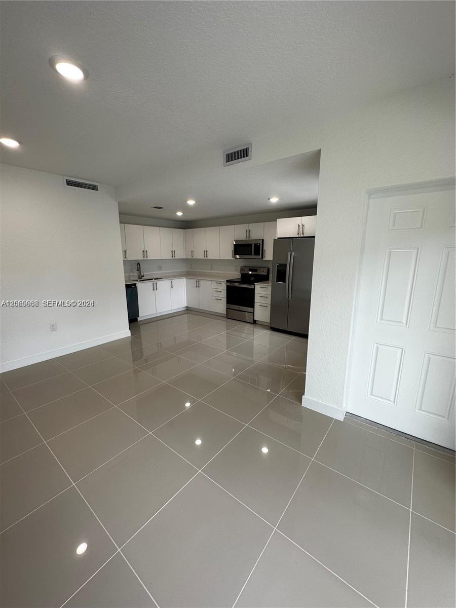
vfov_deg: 102.1
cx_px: 228
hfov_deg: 85.7
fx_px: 246
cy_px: 304
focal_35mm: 14
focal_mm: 2.22
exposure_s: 1/120
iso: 80
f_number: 2.2
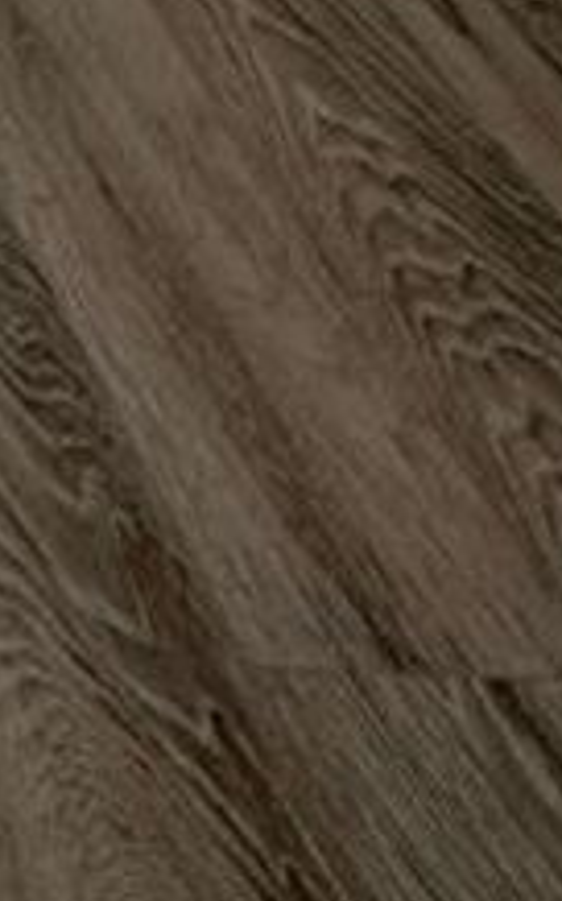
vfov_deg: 14.3
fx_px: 2282
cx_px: -1231
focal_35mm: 93
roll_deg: +0.2
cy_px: -1304
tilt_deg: -12.1
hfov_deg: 9.8
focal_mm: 2.22
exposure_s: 1/124
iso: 40
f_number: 2.2
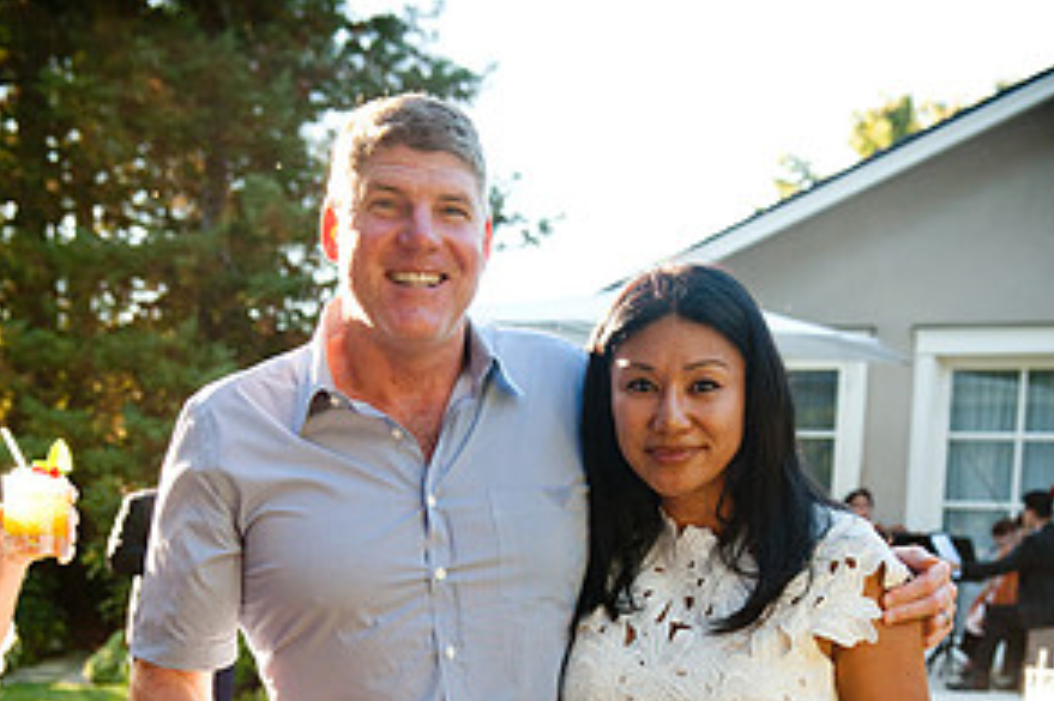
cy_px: 715
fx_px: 2019
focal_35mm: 69
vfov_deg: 19.1
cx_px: 523
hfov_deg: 29.3
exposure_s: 1/1250
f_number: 4
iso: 800
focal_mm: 45
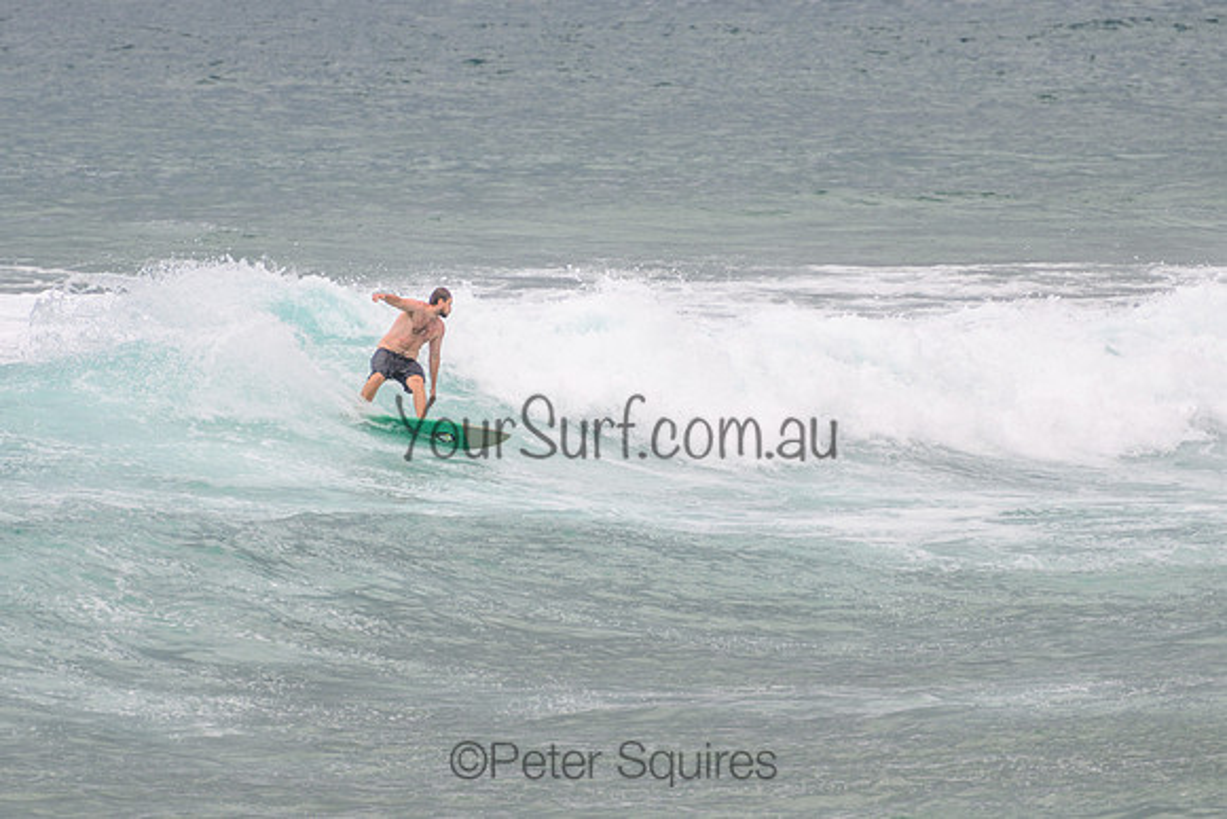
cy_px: 318
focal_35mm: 550
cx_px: 480
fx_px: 18761
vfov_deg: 2.5
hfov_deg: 3.7
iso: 180
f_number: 5.6
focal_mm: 400
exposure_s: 1/2000
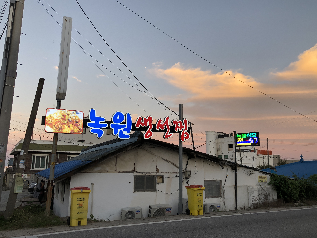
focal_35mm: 29
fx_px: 266
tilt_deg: +8.8
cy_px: 118
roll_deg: -0.2
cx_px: 157
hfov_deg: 61.7
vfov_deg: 48.2
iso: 25
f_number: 1.8
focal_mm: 4
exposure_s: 1/120
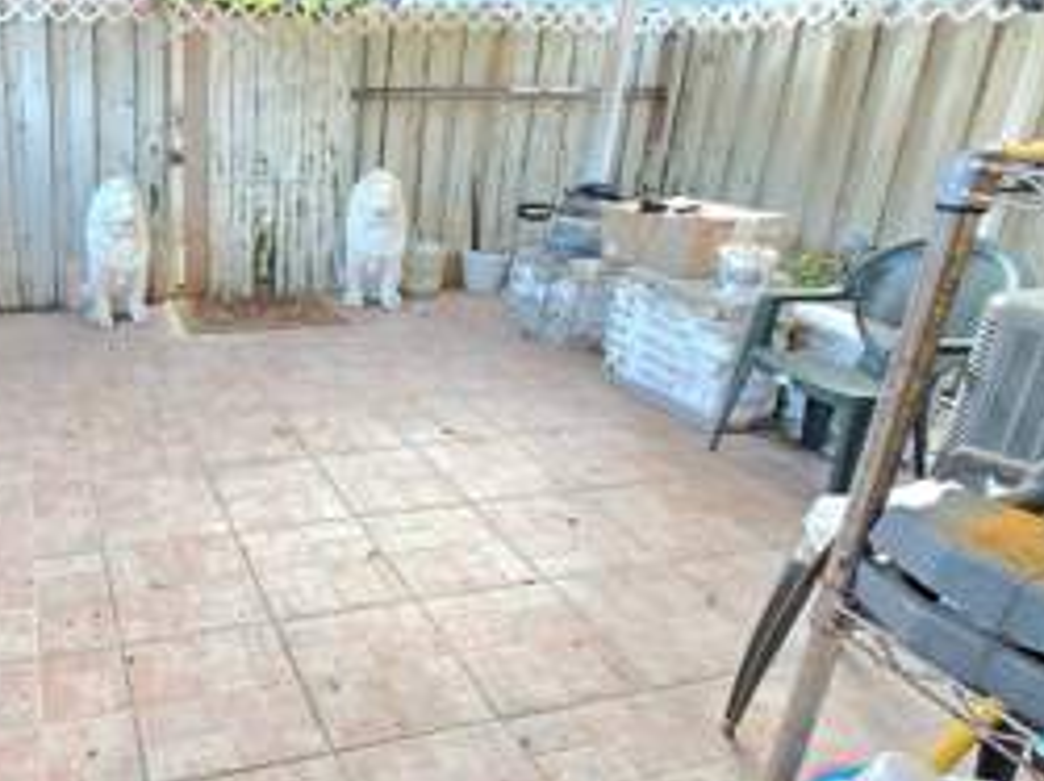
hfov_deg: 63.1
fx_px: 753
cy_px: 334
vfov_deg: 54.6
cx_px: 200
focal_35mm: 25
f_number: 2.2
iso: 400
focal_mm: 1.7
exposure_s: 1/60.2
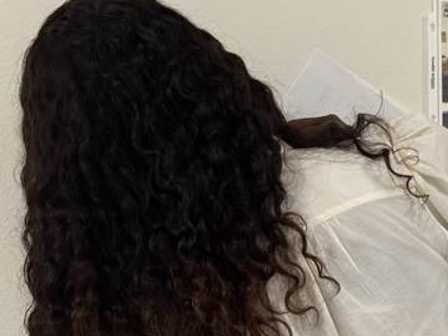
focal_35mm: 137
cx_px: 579
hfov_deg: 13.9
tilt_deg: -6.7
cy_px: 315
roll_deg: -0.3
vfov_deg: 10.7
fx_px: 1772
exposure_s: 1/60
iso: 160
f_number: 1.78
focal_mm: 6.76
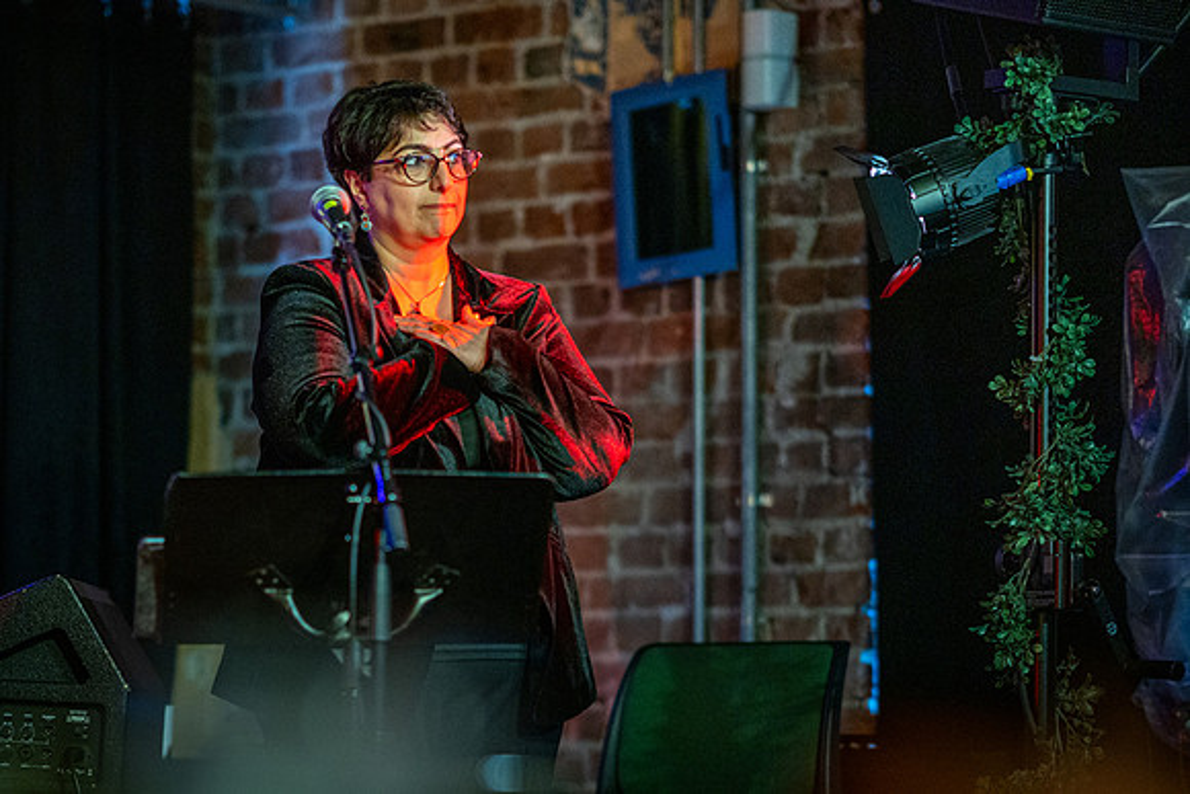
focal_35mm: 135
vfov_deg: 10.2
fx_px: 4456
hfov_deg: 15.2
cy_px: 593
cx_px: 496
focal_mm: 85
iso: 3200
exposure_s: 1/200
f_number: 1.4
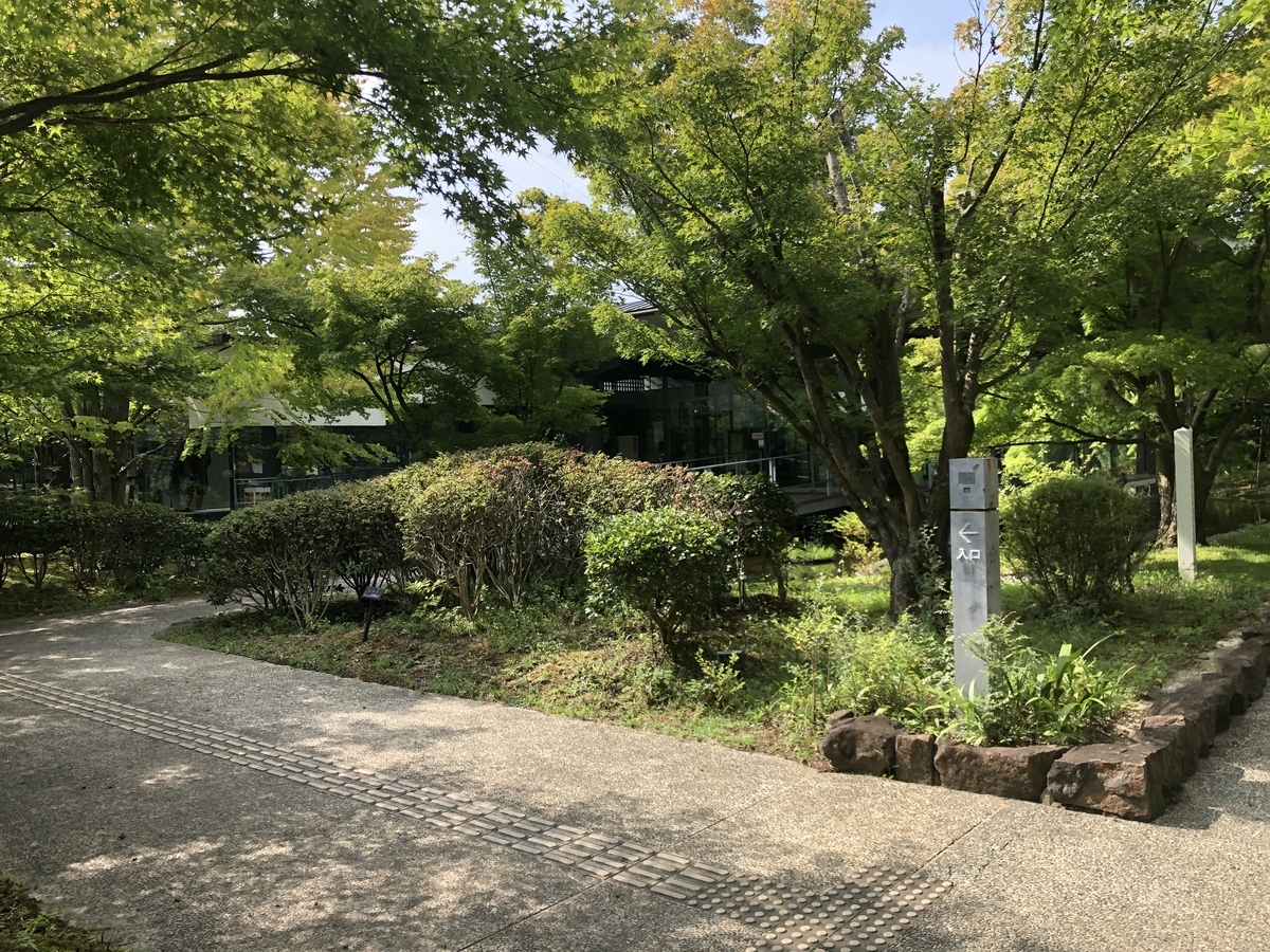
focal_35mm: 28
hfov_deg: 63.4
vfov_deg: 49.7
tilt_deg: -0.3
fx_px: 1027
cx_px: 635
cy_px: 476
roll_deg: +0.0
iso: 20
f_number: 1.8
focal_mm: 4
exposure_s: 1/521
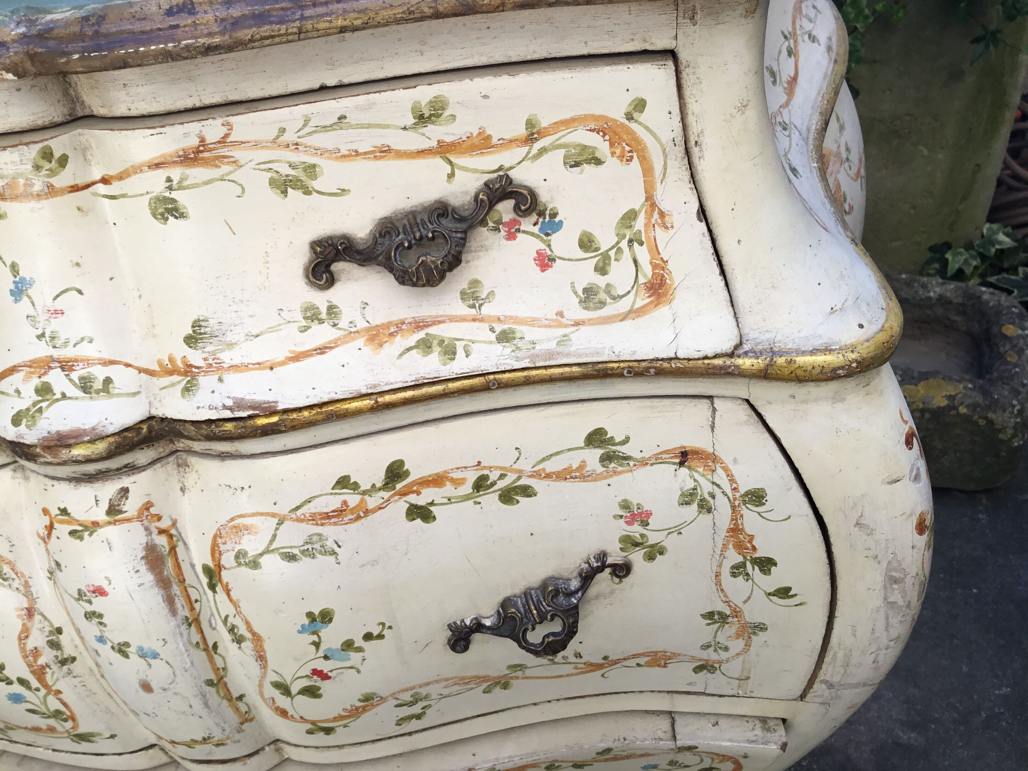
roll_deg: +6.4
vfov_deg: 45.4
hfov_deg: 58.4
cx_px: 514
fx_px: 921
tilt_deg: -37.5
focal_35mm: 31
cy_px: 386
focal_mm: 3.3
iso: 25
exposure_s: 1/166
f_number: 2.4
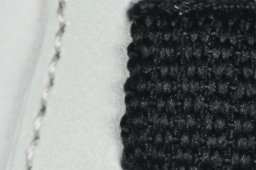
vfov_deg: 3.0
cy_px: 193
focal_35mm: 464
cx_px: 197
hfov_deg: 4.4
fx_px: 3299
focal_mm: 50
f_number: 7.1
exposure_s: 1/60
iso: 160
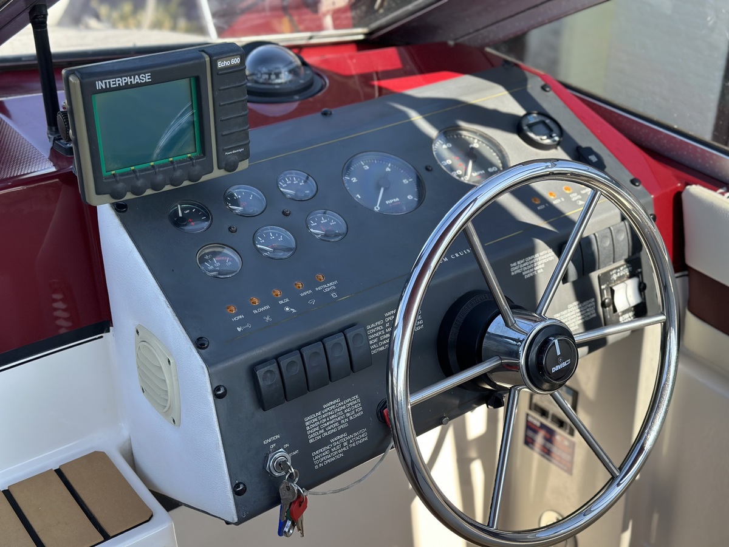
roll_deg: -0.2
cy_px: 274
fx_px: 1011
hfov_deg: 39.7
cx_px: 364
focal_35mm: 48
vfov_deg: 30.3
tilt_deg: -29.0
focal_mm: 6.86
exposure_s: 1/1639
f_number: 1.78
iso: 80
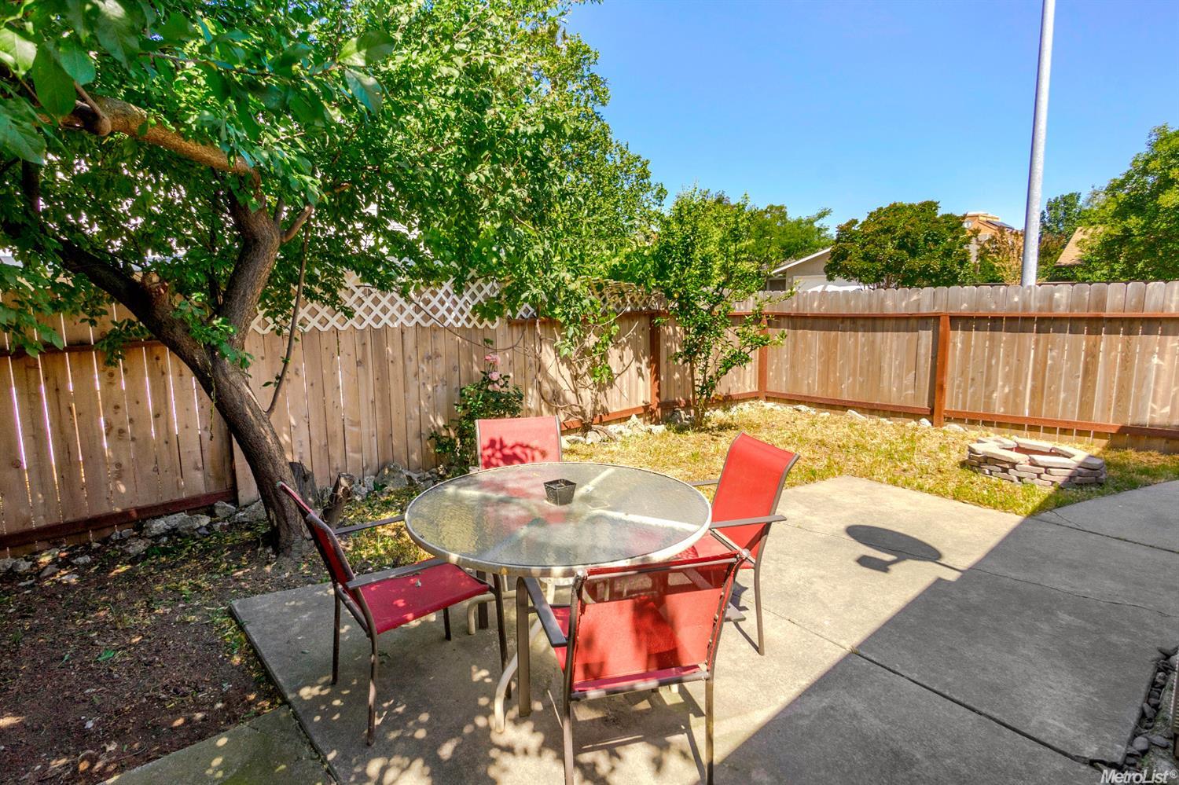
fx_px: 589
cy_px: 392
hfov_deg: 90.0
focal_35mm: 18
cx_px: 590
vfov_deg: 67.3
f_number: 8
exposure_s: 1/160
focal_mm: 12
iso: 100
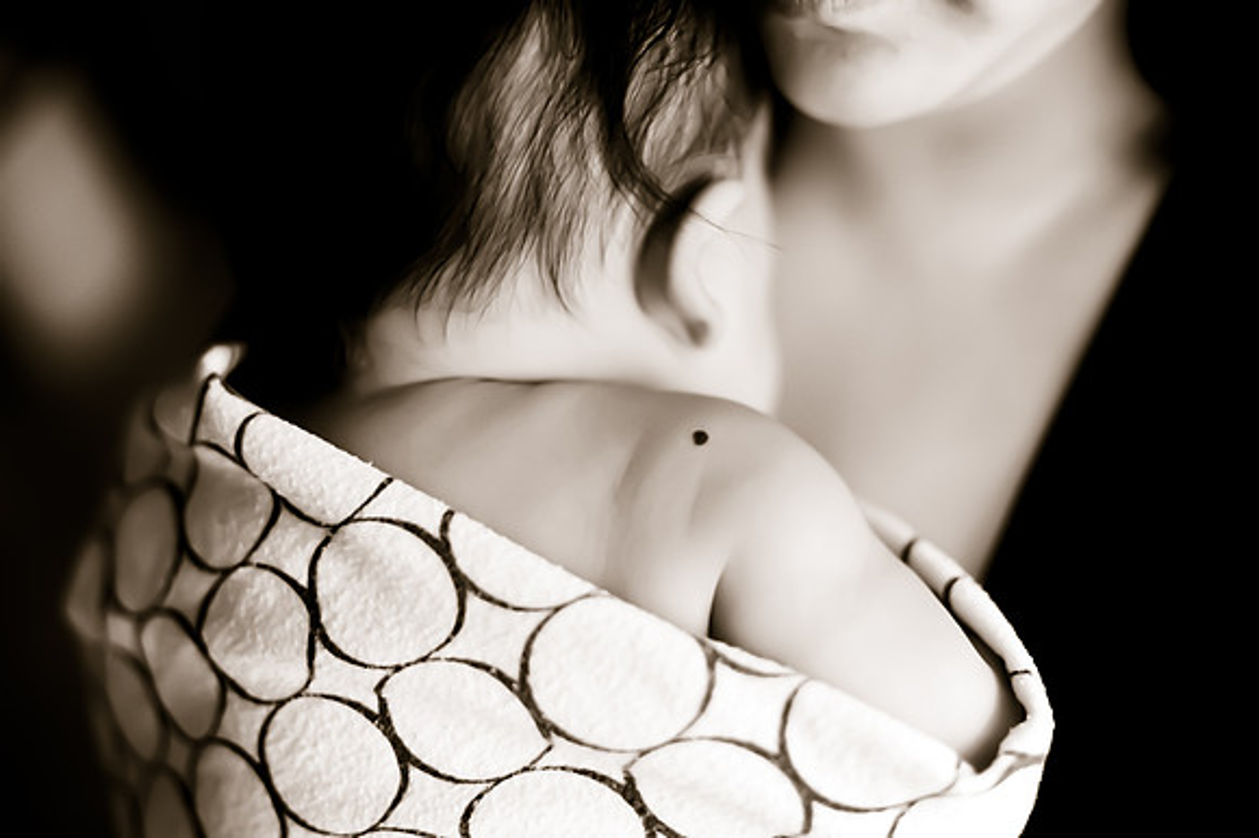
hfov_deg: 39.6
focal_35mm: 50
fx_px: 1748
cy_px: 419
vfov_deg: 27.0
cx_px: 630
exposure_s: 1/200
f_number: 1.8
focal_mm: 50
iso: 250
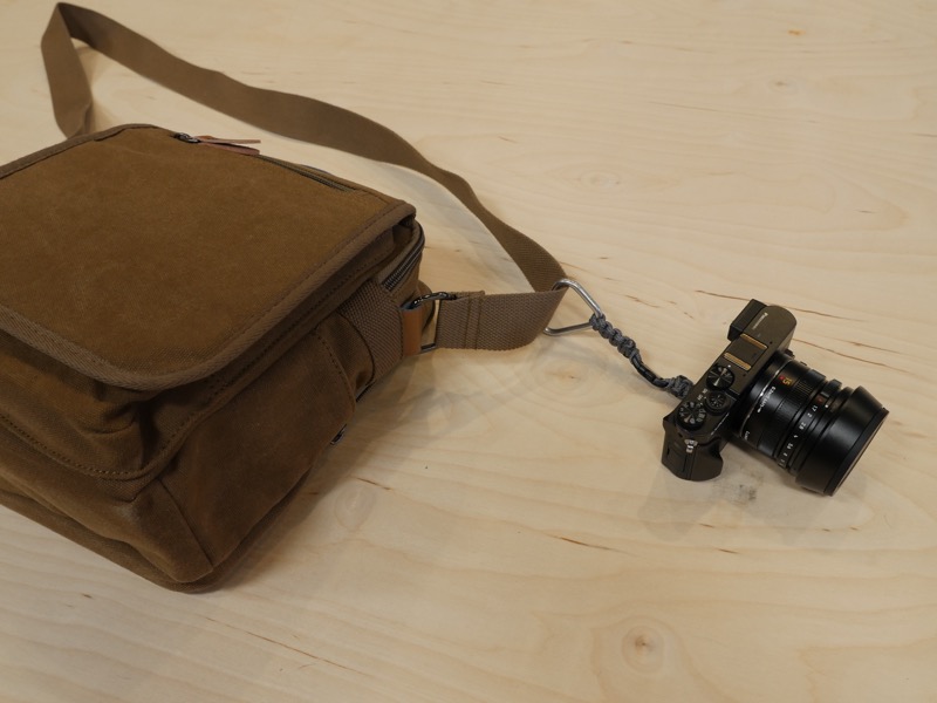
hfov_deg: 60.0
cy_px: 352
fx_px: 812
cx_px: 468
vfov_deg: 46.8
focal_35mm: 30
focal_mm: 15
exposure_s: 1/60
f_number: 5
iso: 500
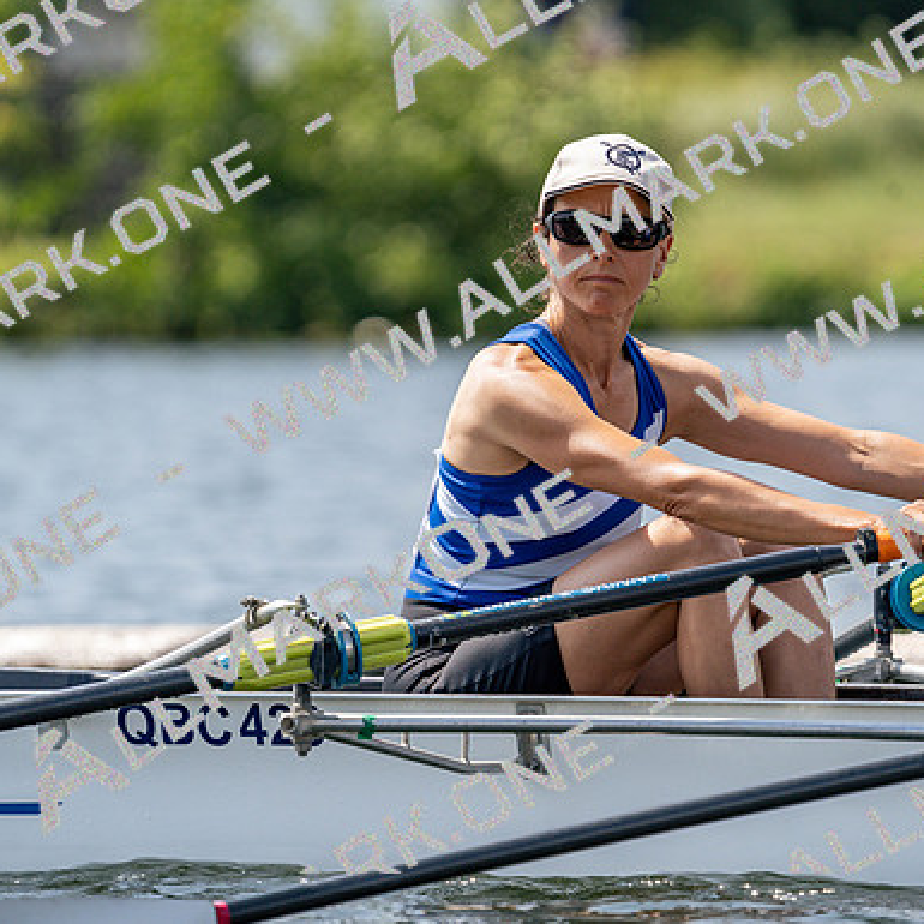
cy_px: 462
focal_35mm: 555
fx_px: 16761
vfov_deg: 3.2
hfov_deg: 3.2
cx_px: 521
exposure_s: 1/1600
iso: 250
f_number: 6.3
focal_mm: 433
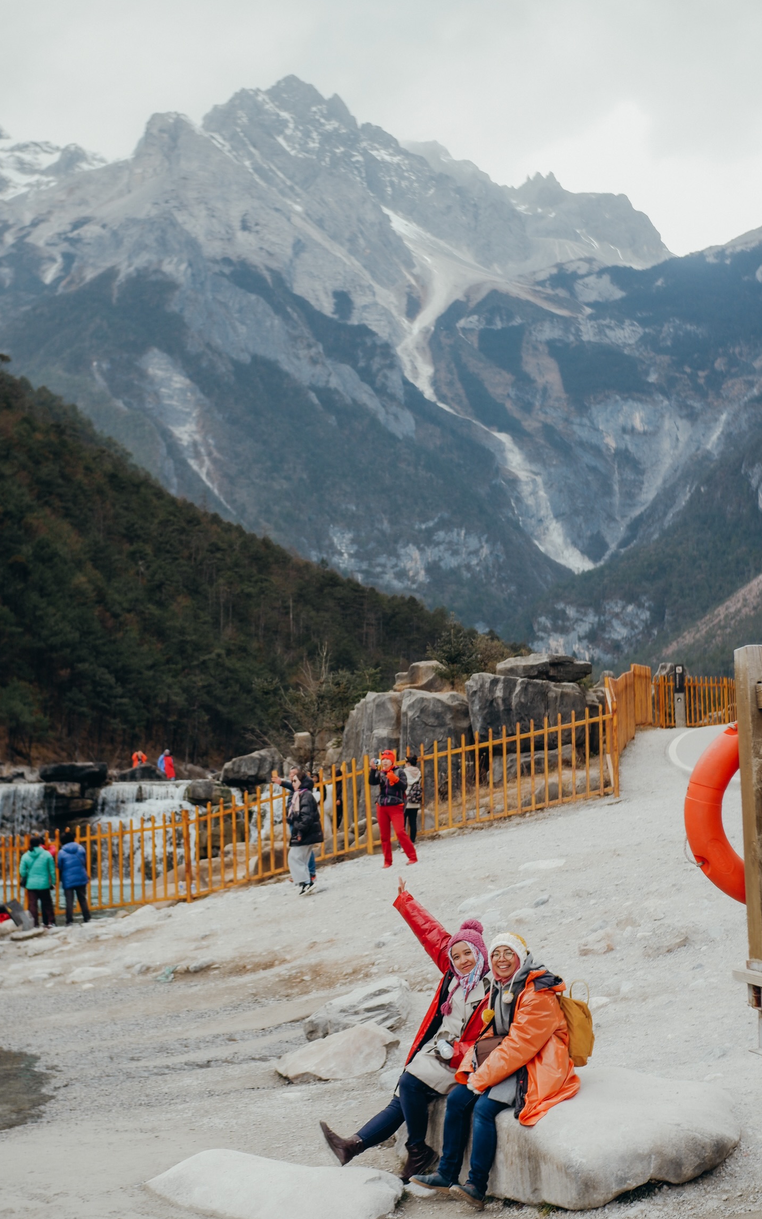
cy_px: 611
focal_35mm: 77
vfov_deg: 26.8
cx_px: 371
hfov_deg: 16.9
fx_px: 2559
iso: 200
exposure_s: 1/1000
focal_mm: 50
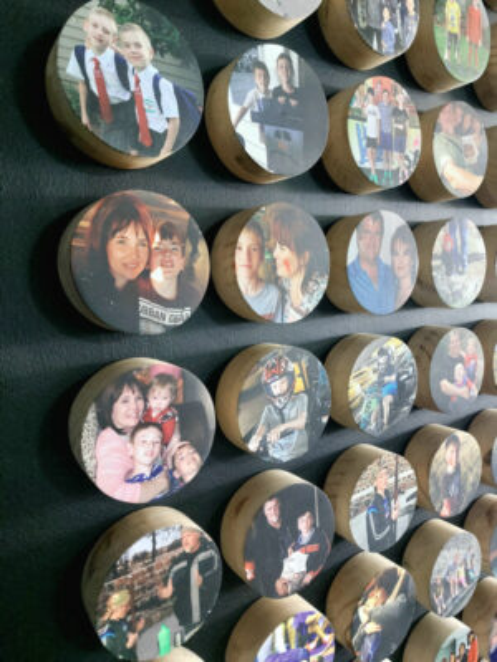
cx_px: 248
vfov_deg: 71.6
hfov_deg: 56.8
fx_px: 459
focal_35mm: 24
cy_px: 331
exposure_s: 1/25
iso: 500
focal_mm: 5.23
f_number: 1.8
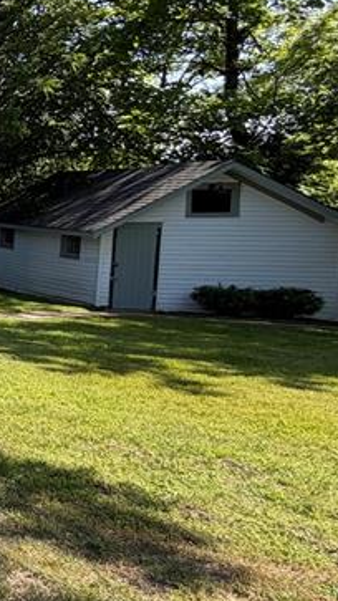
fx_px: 686
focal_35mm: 43
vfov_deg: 47.3
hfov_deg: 15.5
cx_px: -457
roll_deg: -0.4
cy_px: 265
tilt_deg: -4.5
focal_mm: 2.22
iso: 40
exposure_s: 1/574
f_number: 2.2
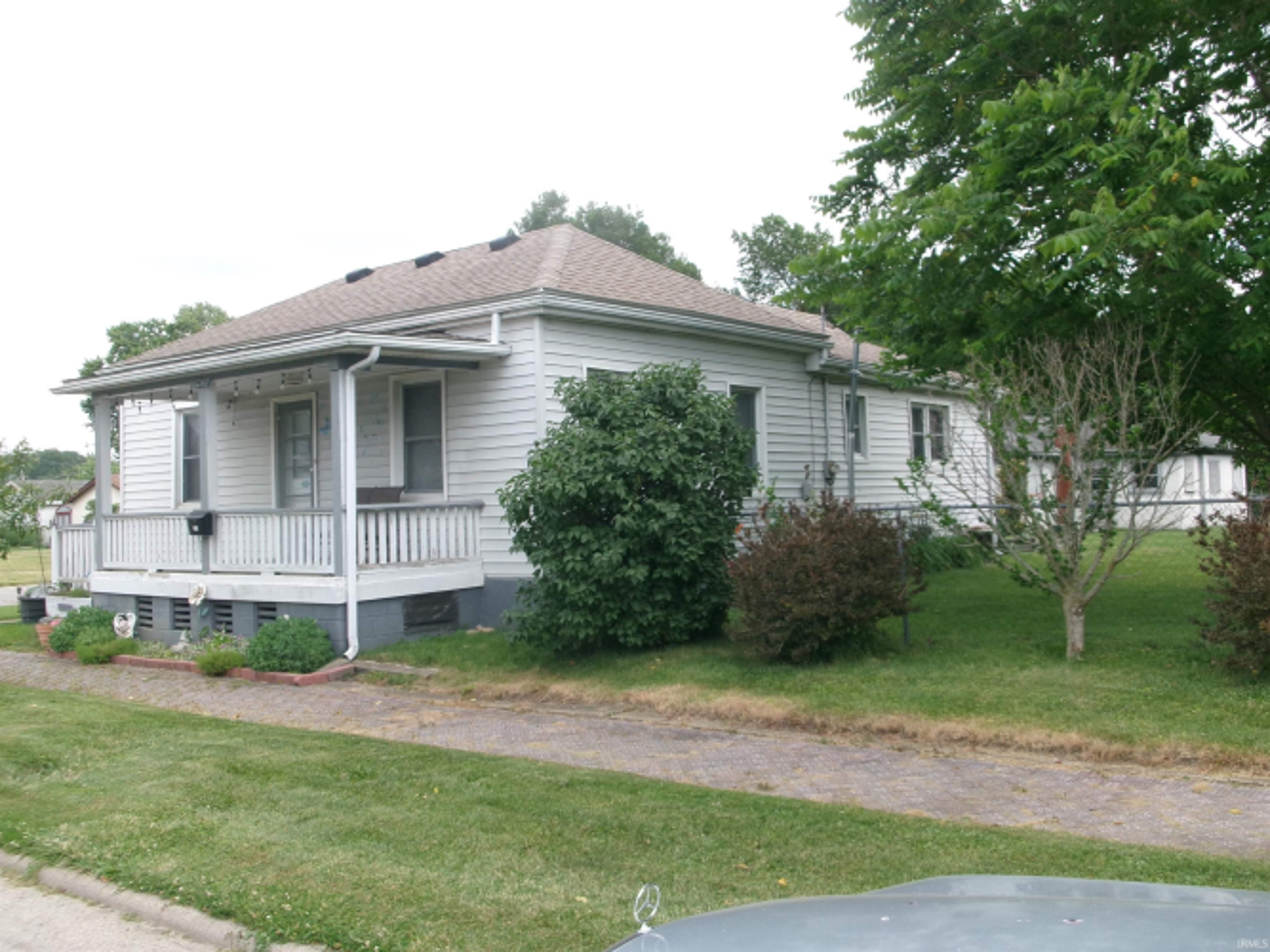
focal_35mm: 36
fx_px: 1321
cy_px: 476
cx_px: 635
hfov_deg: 51.4
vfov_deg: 39.6
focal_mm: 6.4
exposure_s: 1/56
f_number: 11.8
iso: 100
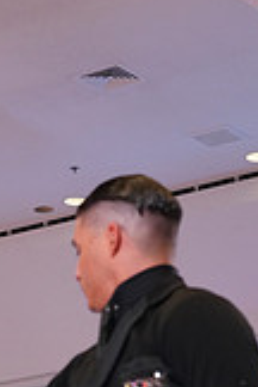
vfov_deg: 11.0
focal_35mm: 183
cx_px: 4
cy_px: 509
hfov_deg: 7.5
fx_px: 1967
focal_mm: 51
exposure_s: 1/320
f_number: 4
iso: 2000
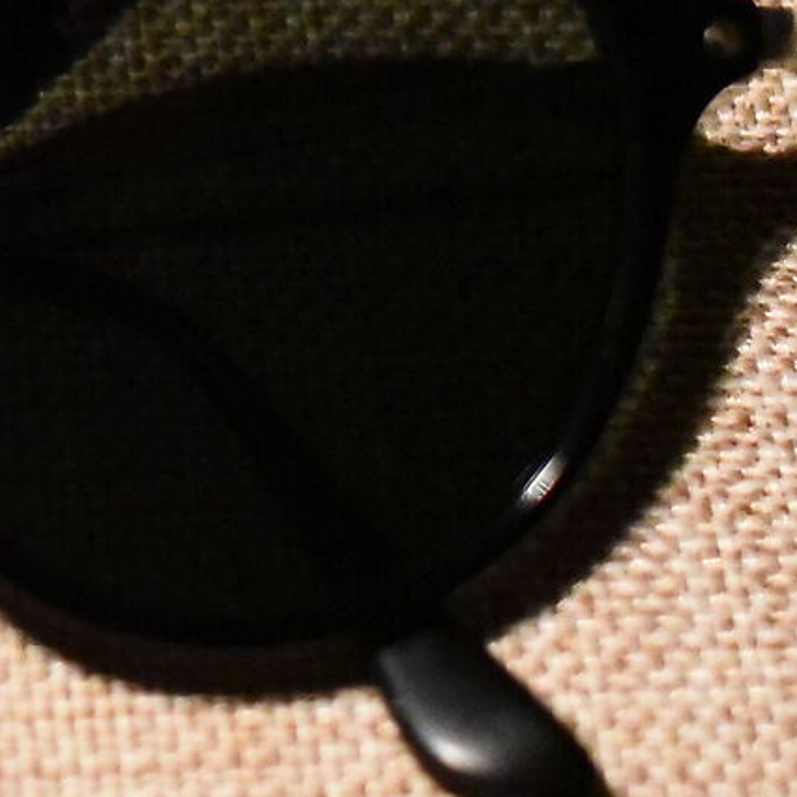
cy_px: -341
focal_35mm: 134
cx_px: -376
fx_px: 3491
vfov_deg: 12.5
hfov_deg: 12.4
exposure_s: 1/4000
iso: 12800
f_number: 2.4
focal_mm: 28
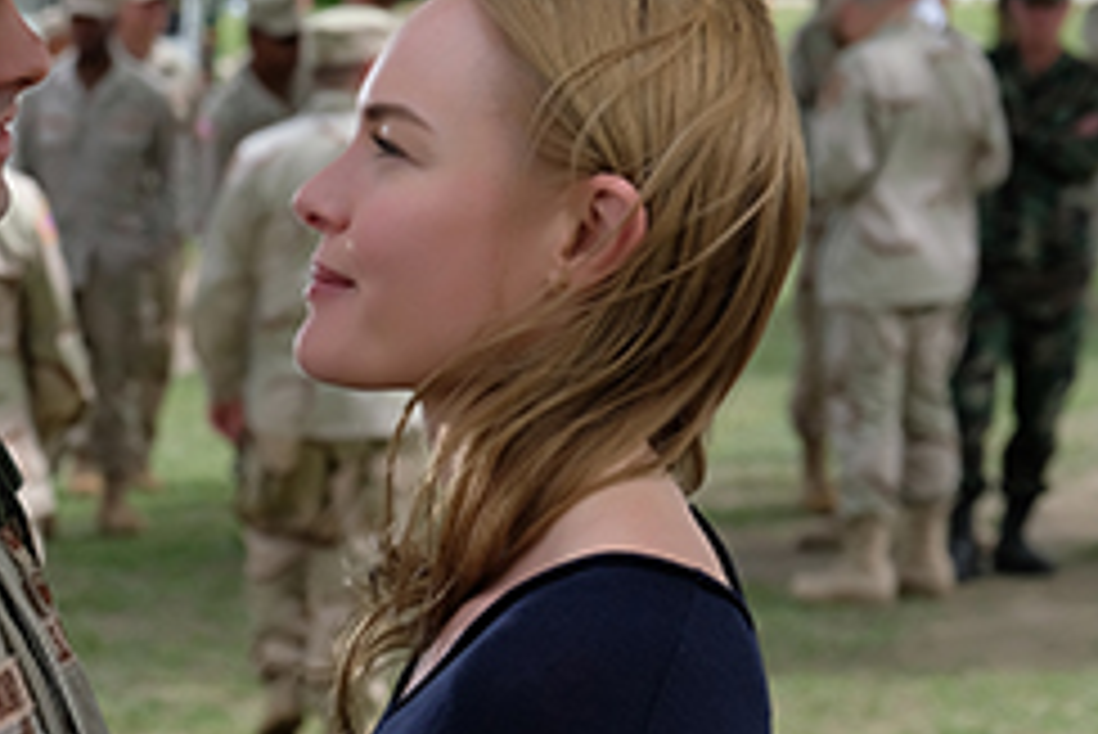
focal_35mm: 197
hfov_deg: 10.4
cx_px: 50
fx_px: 6012
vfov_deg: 7.0
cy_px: 565
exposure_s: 1/420
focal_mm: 55
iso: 200
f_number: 5.6
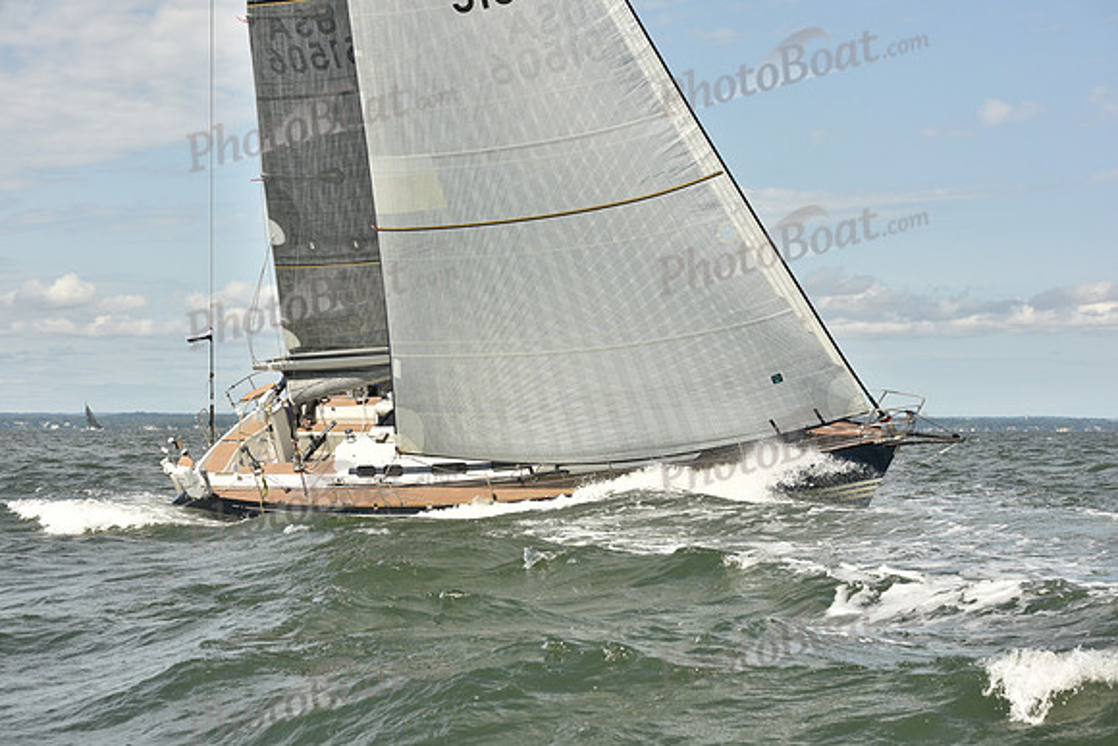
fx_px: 2174
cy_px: 373
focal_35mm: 70
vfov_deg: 19.5
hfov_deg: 28.8
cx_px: 559
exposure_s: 1/800
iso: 250
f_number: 8
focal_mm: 70
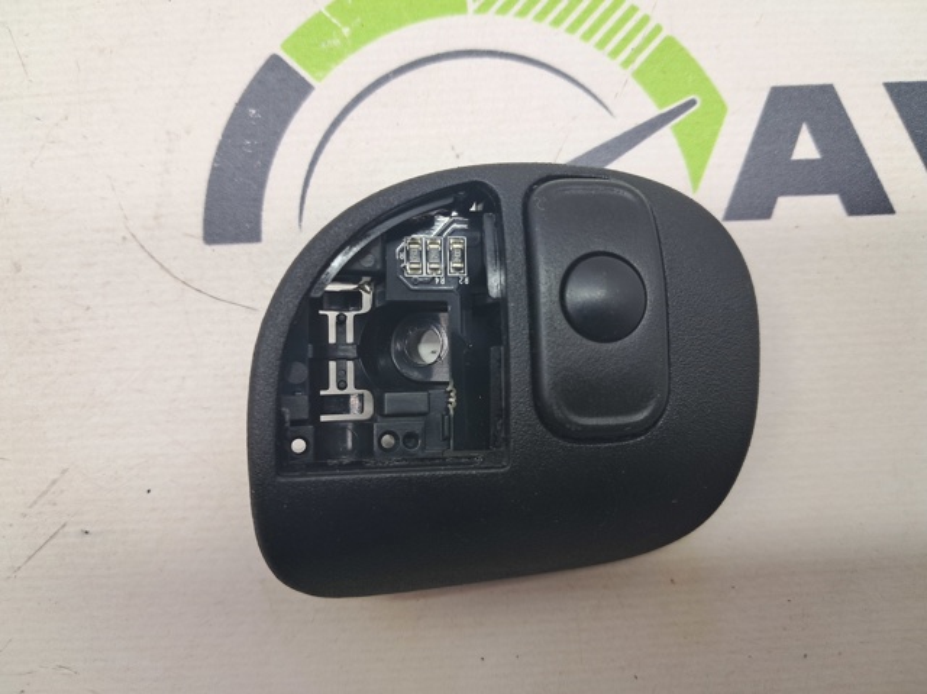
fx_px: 723
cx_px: 464
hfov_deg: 65.4
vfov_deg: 51.3
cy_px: 347
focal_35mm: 27
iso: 50
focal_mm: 4
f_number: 1.8
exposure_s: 1/50
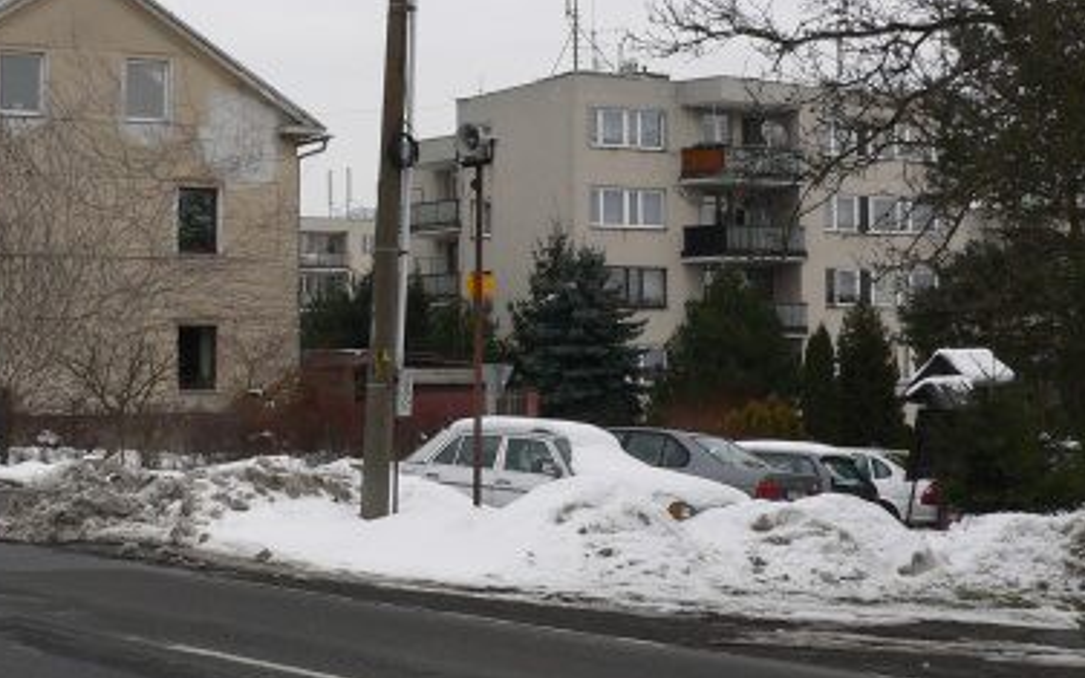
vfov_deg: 20.0
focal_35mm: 65
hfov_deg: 31.3
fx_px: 1922
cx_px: 375
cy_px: 242
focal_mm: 6
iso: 80
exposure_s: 1/400
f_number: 4
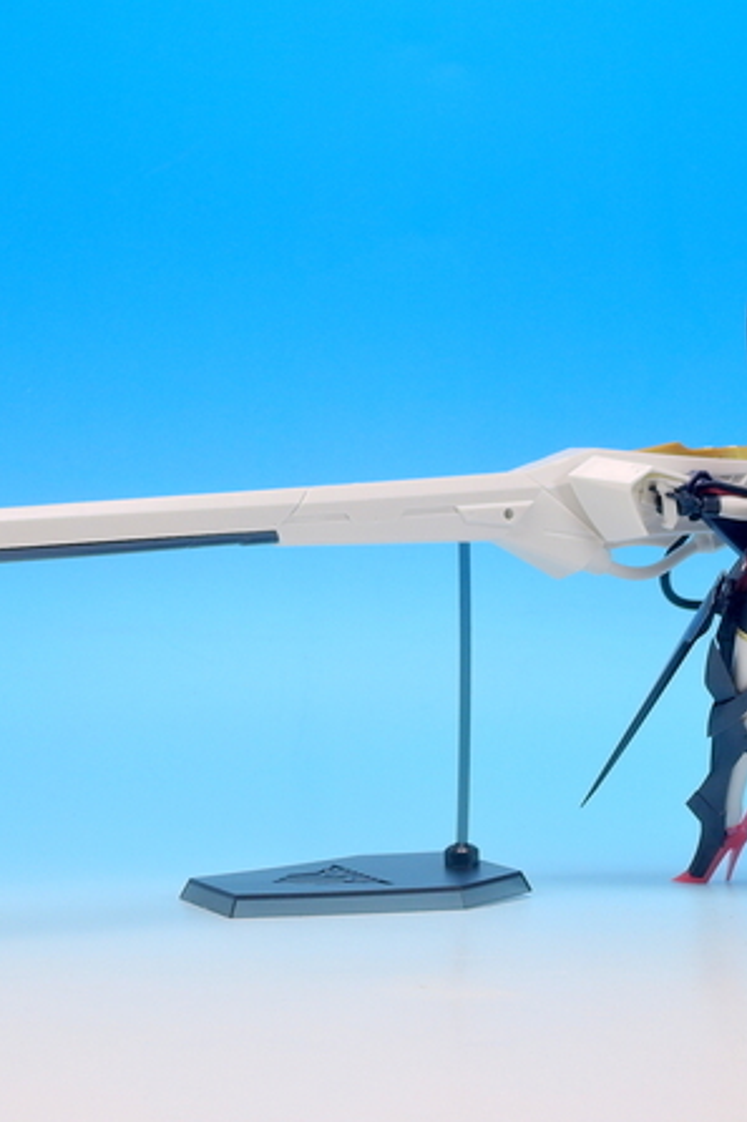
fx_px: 2616
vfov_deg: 24.2
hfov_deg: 16.2
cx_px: 420
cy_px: 561
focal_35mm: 84
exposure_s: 1/1.6
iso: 80
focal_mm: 12.8
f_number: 5.8
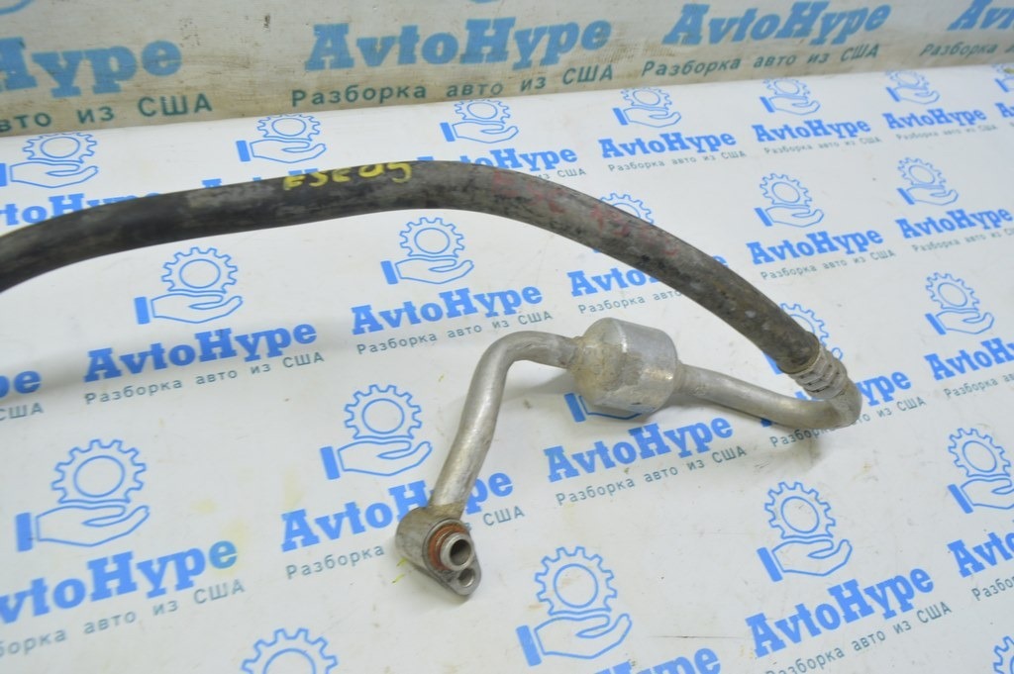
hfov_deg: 62.0
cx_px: 507
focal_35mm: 30
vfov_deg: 43.5
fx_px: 844
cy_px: 337
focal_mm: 20
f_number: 5.6
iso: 400
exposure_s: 1/20
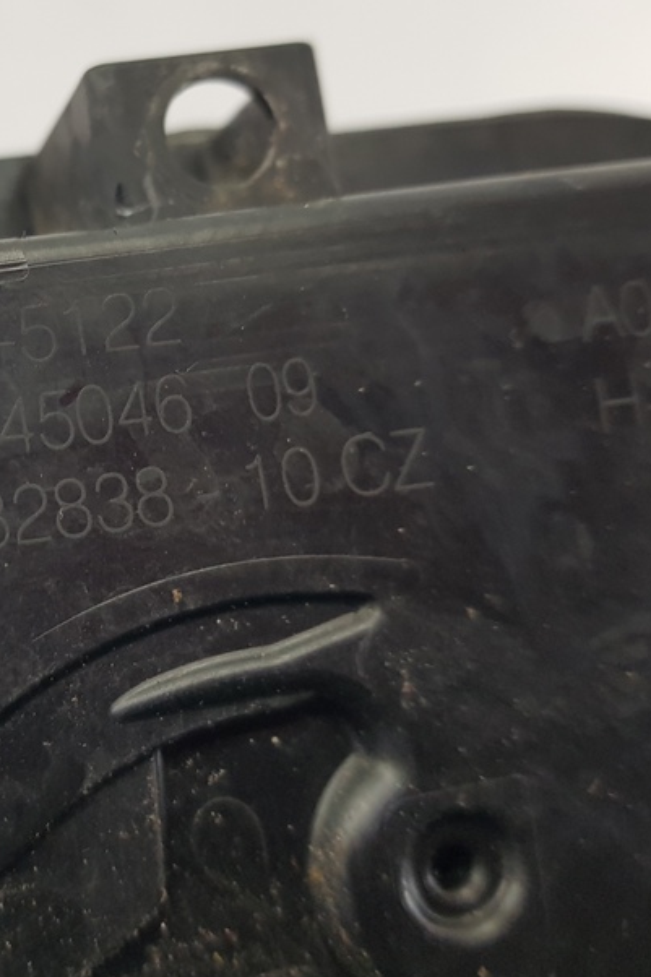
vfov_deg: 42.7
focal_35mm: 46
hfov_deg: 27.9
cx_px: 37
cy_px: 425
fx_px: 1248
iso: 100
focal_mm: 4.2
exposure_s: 1/100
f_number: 1.7
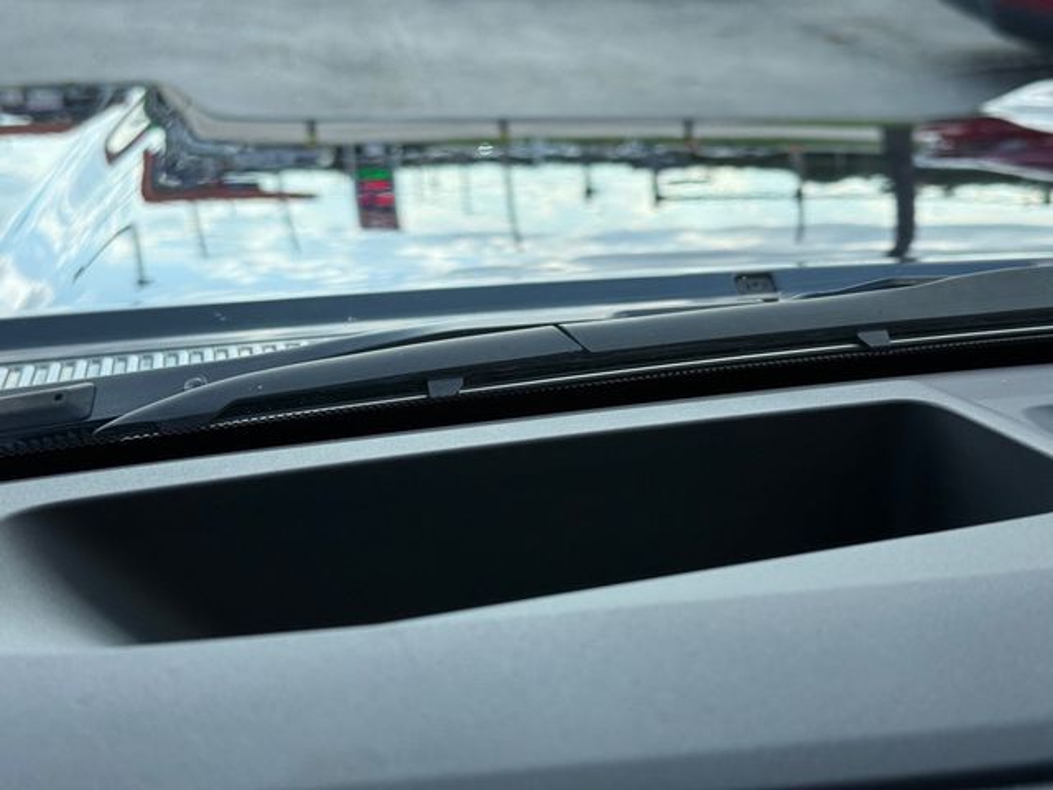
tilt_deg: -22.5
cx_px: 526
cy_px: 395
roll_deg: -1.1
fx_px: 1460
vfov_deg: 30.3
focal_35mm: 48
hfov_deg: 39.7
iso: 64
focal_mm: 6.76
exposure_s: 1/1167
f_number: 1.78
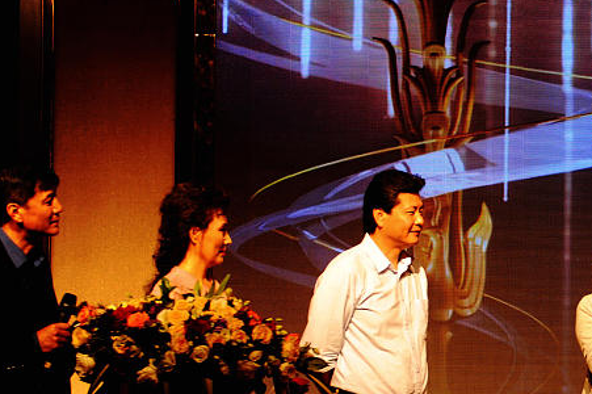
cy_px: 299
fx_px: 2448
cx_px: 706
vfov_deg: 9.2
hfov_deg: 13.4
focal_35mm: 149
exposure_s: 1/50
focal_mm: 56
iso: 160
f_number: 2.8
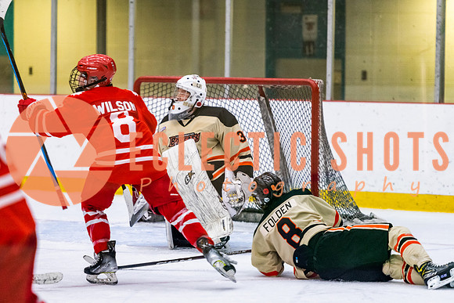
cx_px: 193
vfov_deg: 6.7
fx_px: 2589
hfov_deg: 10.0
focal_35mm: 205
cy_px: 169
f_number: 3.2
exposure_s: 1/640
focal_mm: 175
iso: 3200
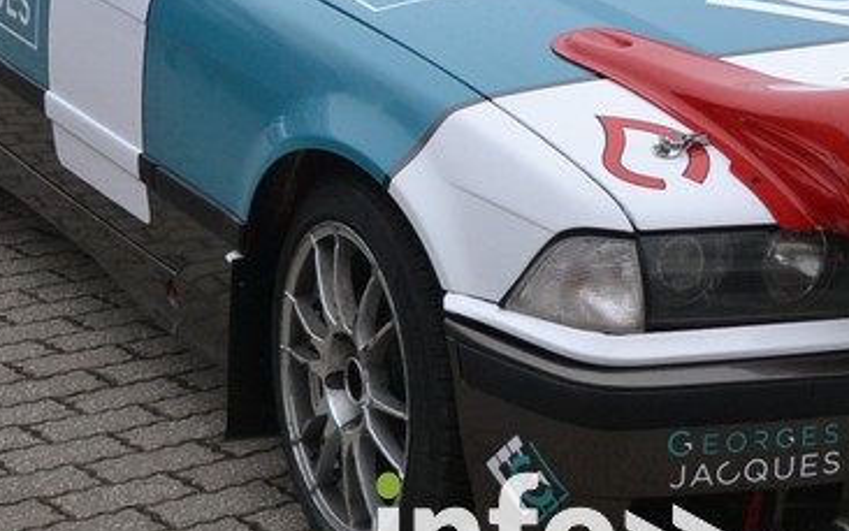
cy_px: 22
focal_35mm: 94
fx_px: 2176
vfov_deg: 13.8
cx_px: 557
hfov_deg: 22.0
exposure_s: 1/500
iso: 720
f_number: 4
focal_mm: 22
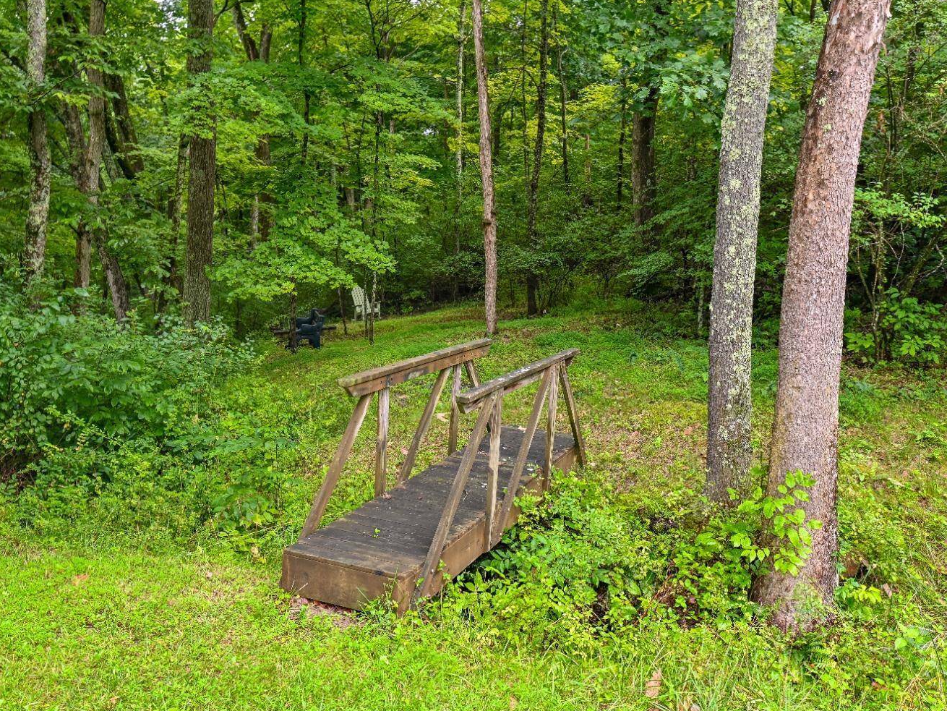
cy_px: 354
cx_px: 471
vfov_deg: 43.0
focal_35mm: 33
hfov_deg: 55.3
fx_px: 903
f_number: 8
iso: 250
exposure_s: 1/30
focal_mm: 30
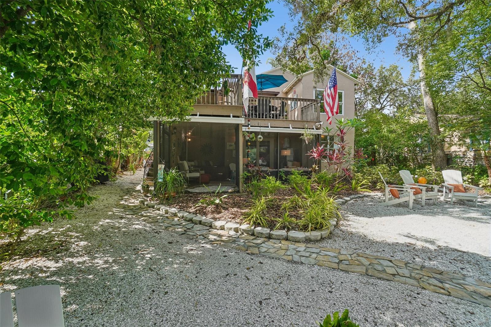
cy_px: 164
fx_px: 205
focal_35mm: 15
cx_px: 246
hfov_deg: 100.4
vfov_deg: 77.3
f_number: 8
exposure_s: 1/30
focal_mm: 10
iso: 160
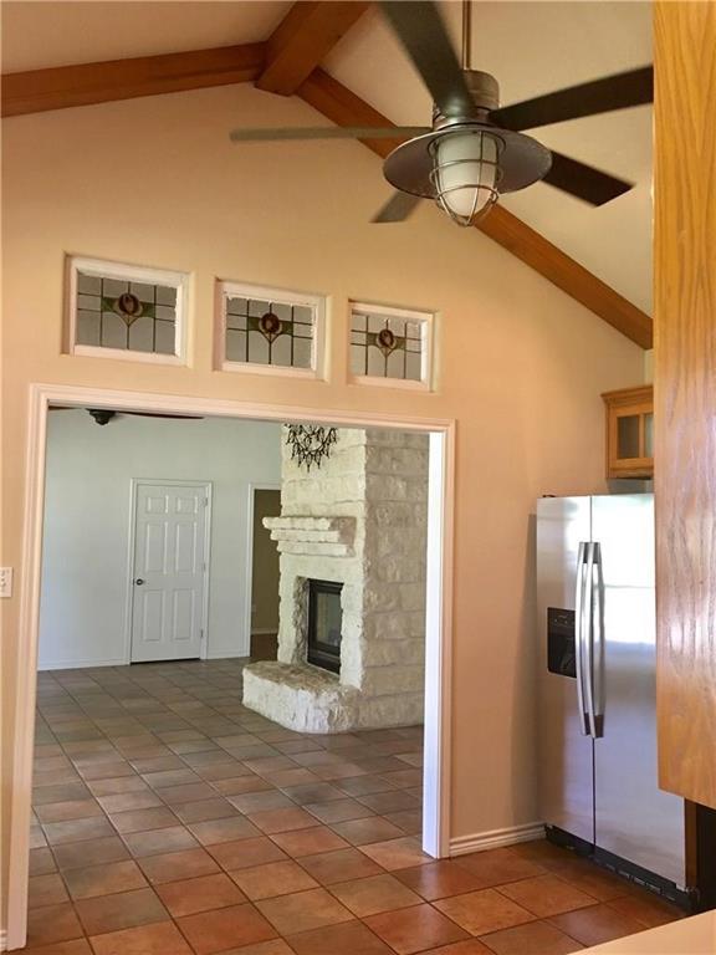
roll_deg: -1.9
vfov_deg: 61.7
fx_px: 800
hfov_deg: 48.2
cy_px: 478
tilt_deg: +4.7
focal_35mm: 29
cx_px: 358
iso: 64
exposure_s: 1/15
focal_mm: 4.15
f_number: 2.2
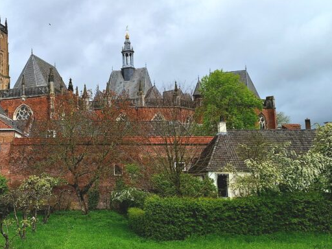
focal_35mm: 46
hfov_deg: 39.4
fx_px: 441
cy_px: 112
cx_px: 60
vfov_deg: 31.5
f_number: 1.8
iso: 40
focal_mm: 5.54
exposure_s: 1/5000
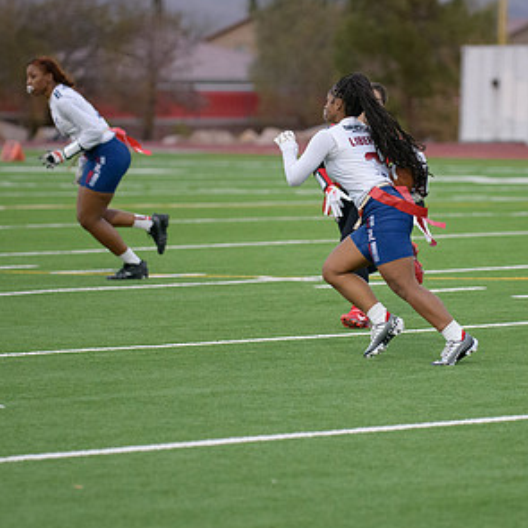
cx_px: 376
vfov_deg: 7.2
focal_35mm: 242
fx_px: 4176
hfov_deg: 7.2
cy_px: 271
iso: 3600
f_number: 2.8
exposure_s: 1/3200
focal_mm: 145
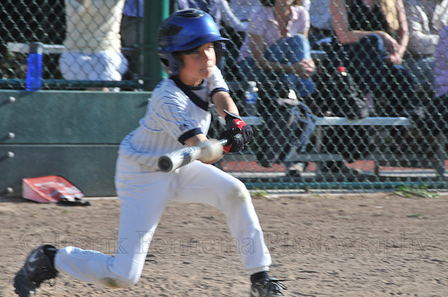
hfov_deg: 6.9
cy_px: 148
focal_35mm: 300
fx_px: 3728
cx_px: 224
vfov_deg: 4.6
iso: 400
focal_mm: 200
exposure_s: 1/500
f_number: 11
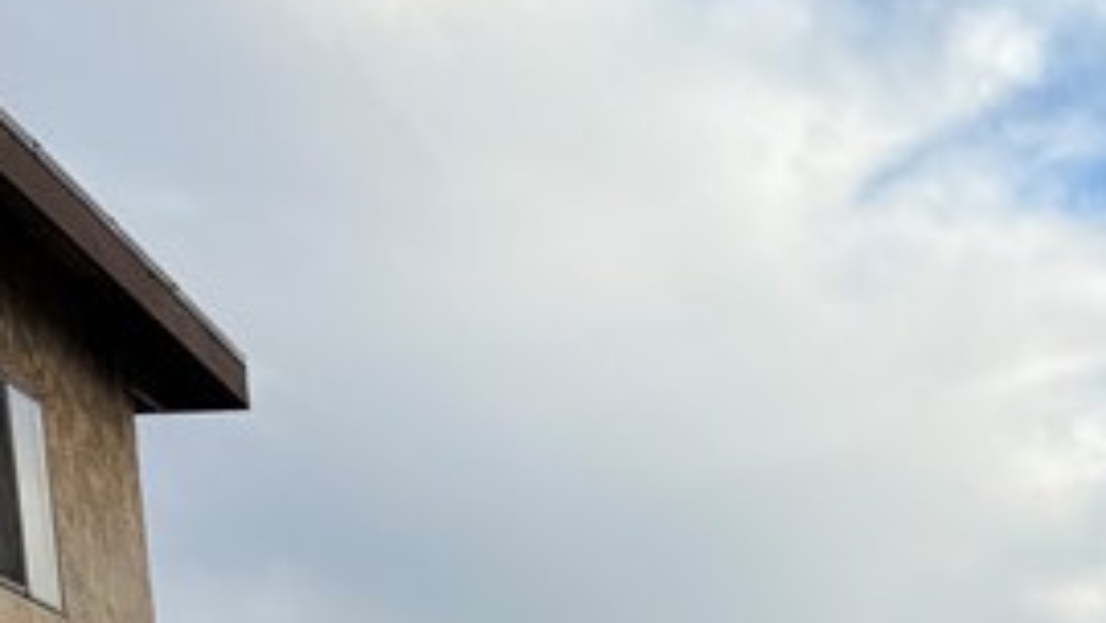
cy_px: 1713
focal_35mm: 99
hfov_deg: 20.3
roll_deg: +0.3
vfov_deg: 10.0
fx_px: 2904
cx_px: 1303
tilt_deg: -10.9
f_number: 1.78
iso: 100
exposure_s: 1/3279
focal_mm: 6.76
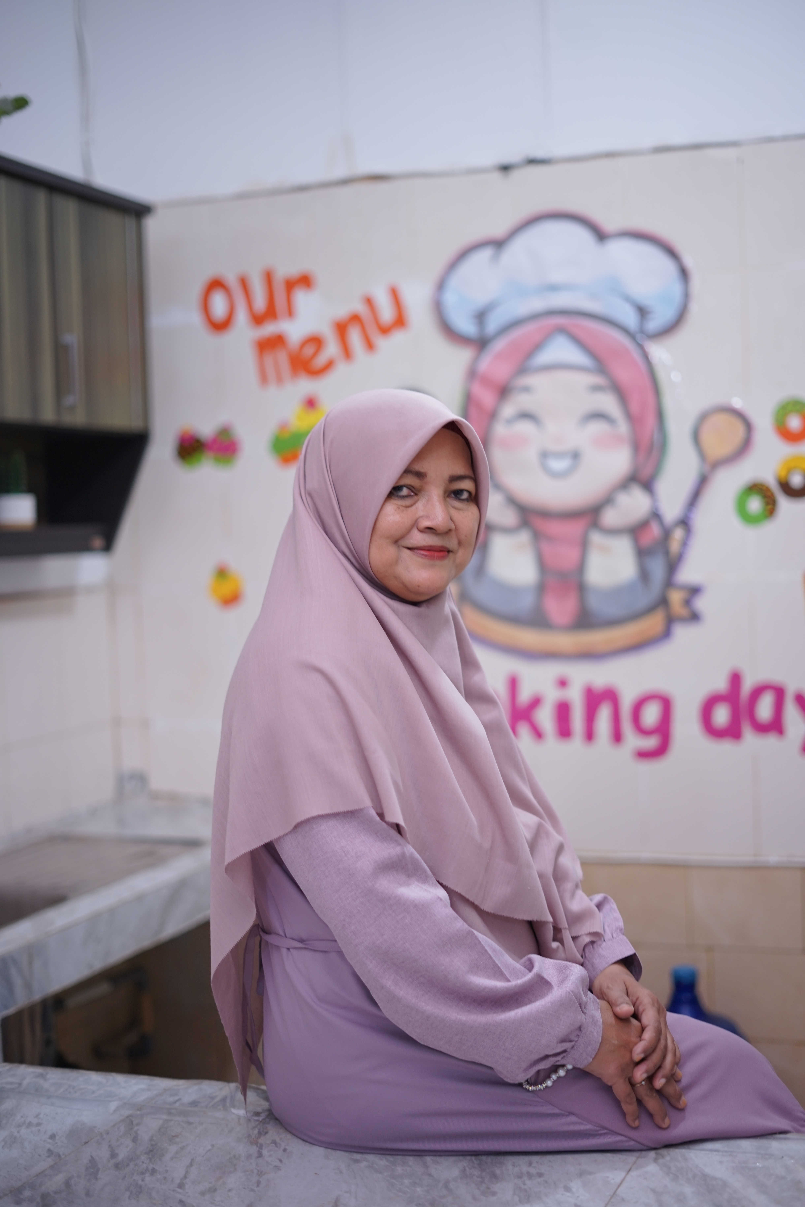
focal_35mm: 50
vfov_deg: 39.6
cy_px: 604
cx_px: 402
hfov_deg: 27.0
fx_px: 1677
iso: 250
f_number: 1.8
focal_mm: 50
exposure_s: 1/100
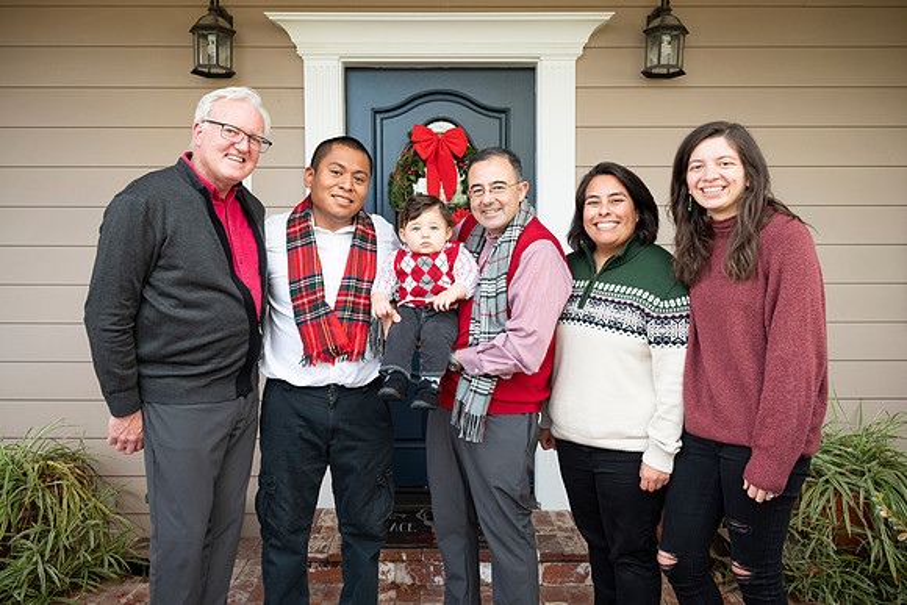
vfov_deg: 44.3
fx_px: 743
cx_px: 454
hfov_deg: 62.8
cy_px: 302
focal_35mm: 30
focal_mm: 29.5
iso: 400
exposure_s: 1/160
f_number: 4.5
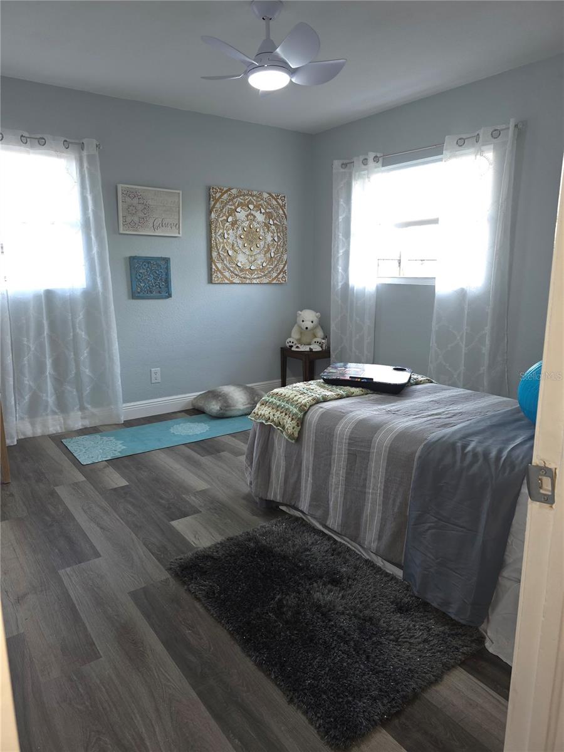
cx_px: 282
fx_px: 500
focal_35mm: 23
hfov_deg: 58.9
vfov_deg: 73.9
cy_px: 376
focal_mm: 6.3
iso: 125
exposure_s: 1/60.2
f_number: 1.7
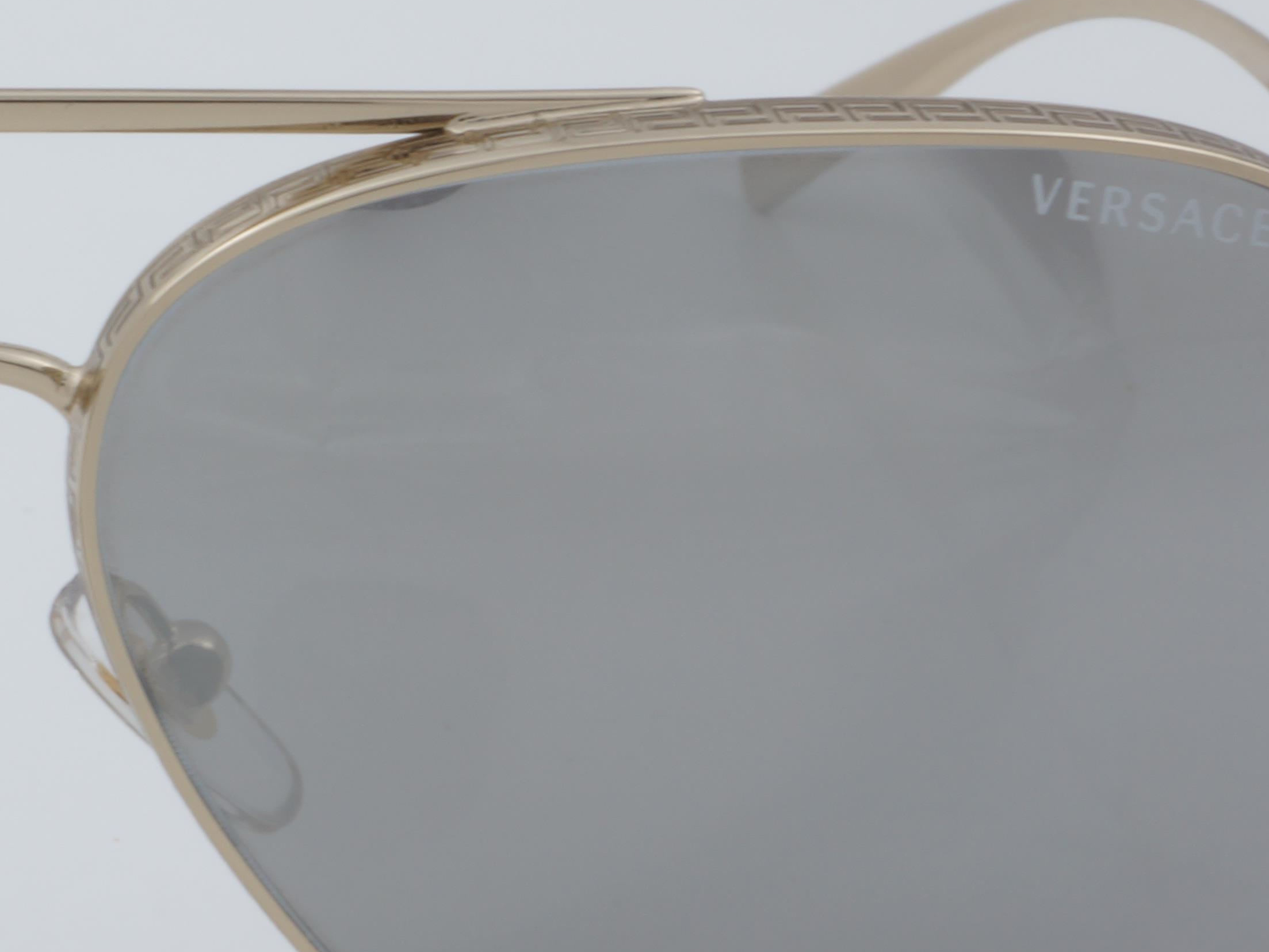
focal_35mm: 137
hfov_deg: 14.1
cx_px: -51
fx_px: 5033
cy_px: 498
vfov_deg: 10.8
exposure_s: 1/4
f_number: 32
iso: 100
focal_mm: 35
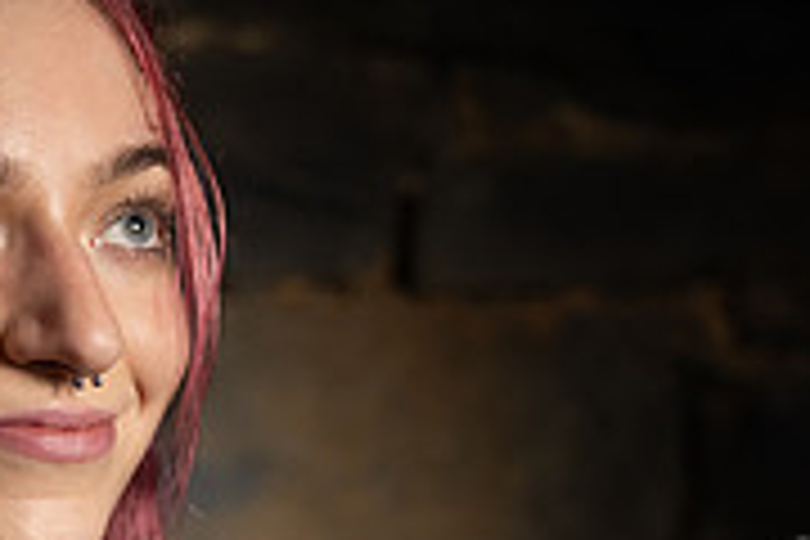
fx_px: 3037
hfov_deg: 14.9
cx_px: -18
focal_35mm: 135
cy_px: 686
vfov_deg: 10.0
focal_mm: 42
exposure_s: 1/400
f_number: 2.8
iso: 400
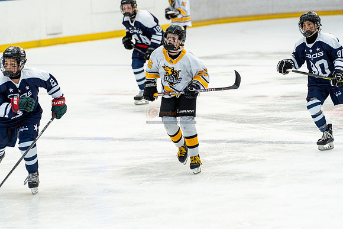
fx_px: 2144
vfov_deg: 6.1
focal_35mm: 225
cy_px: 114
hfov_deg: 9.1
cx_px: 172
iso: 800
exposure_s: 1/640
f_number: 3.5
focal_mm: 150
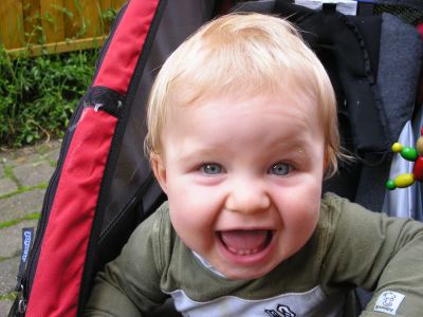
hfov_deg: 49.0
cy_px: 158
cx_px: 212
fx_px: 464
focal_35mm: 38
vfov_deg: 37.7
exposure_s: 1/60
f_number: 4
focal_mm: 7.8
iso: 100
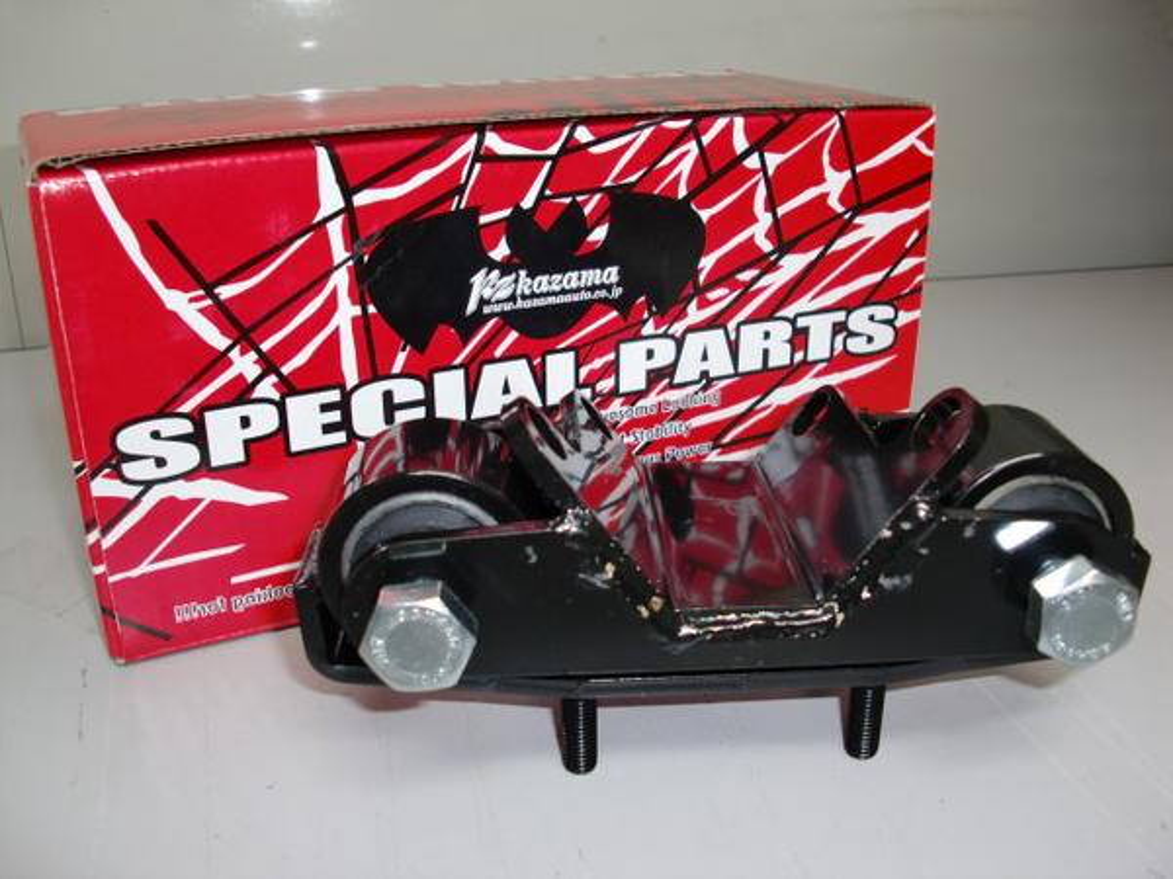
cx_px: 586
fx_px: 1220
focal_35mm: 36
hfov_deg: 51.4
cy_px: 440
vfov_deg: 39.7
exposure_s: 1/30
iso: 125
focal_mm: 6.3
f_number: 2.8
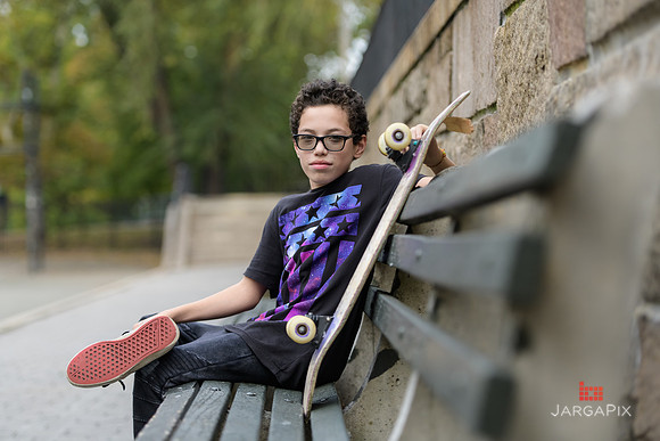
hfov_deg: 20.8
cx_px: 330
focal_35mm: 98
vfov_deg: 14.0
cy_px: 220
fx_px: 1797
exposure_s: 1/1250
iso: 800
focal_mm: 98
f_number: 3.2
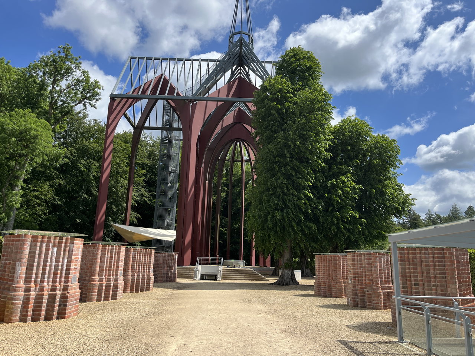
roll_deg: -0.8
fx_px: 357
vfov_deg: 53.1
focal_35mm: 26
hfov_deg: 67.3
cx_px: 238
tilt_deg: +13.4
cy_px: 178
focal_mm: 5.1
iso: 50
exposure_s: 1/3215
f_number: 1.6
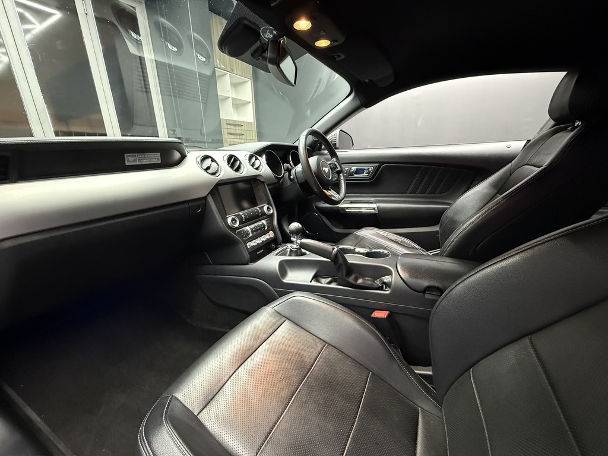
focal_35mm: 14
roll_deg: +1.7
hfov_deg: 102.1
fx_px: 246
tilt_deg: -16.8
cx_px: 304
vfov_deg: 85.7
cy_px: 228
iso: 1000
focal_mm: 2.22
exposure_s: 1/33
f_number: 2.2
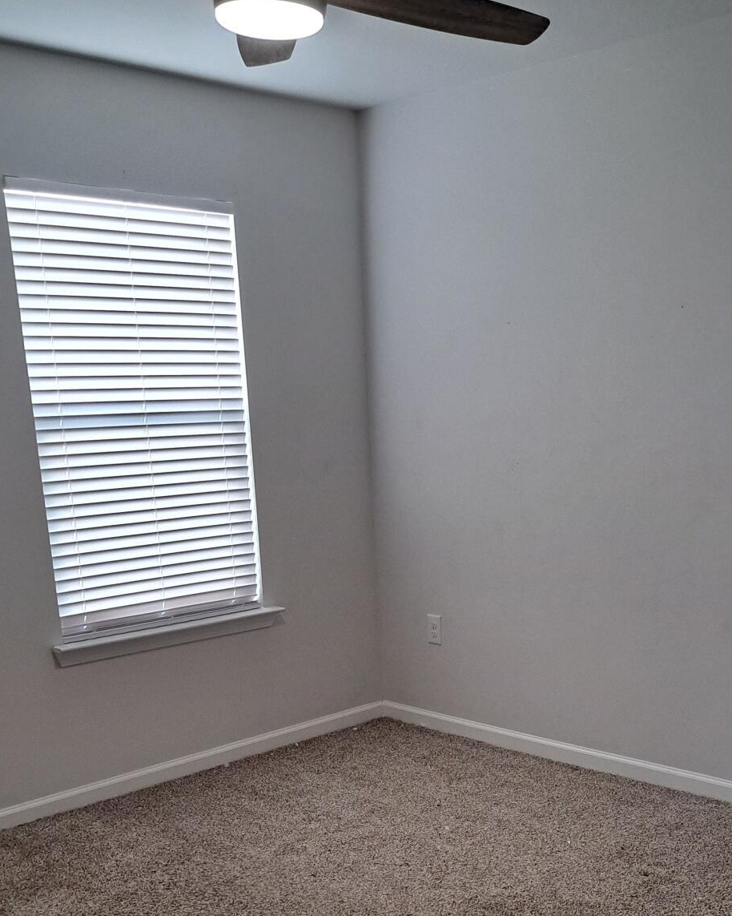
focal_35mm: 41
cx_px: 404
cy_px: 720
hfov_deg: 36.4
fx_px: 1111
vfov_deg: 42.9
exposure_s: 1/60
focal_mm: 5.23
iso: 250
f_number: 1.8
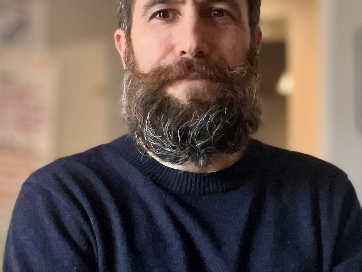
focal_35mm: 71
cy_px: 116
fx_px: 743
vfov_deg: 20.7
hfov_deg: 27.1
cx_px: 268
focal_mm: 2.71
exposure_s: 1/40
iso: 200
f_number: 2.2
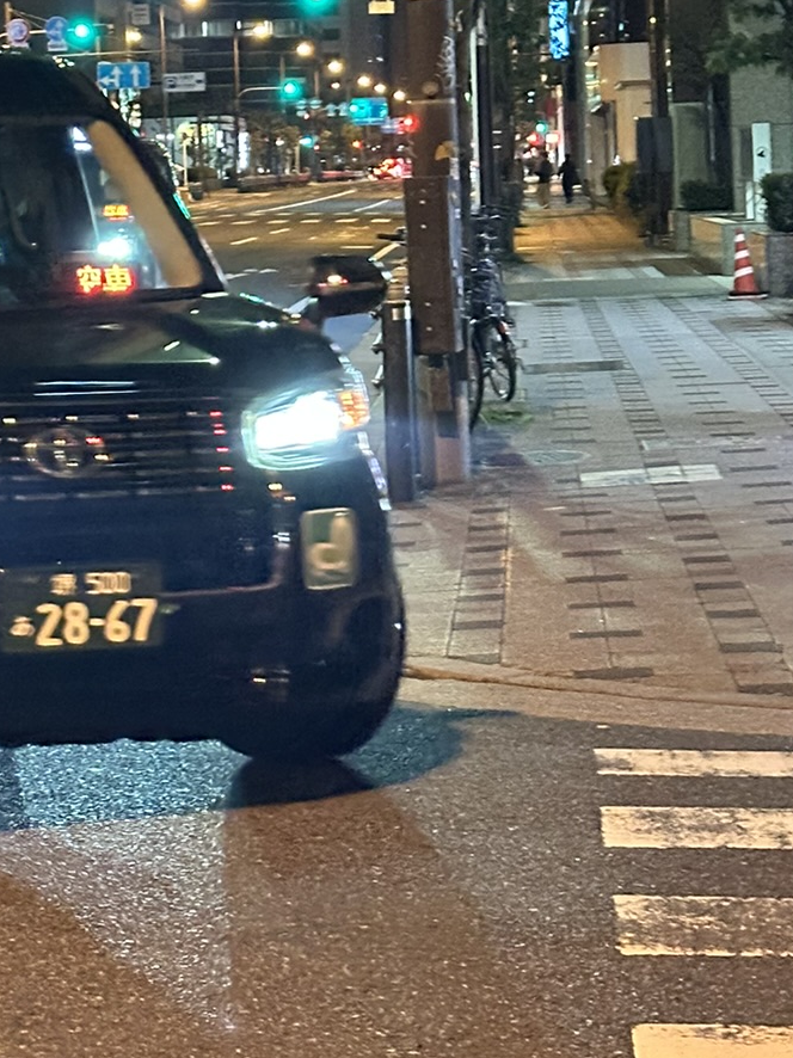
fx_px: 3392
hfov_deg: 13.1
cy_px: 205
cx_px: -49
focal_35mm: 111
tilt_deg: +0.9
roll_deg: +0.7
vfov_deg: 17.6
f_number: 1.78
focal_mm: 6.86
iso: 640
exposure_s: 1/30
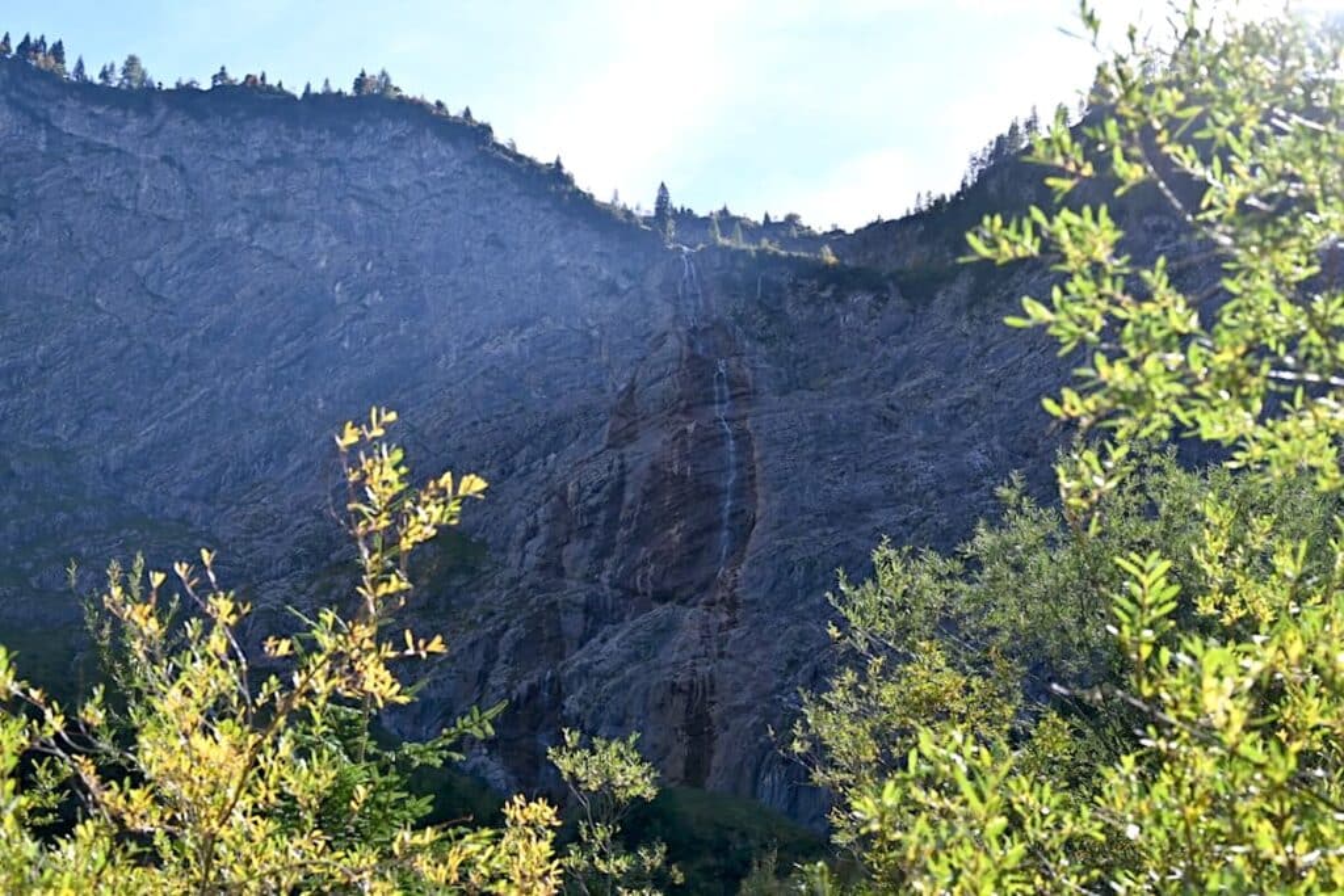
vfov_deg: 33.4
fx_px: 1493
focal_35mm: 40
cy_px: 448
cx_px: 672
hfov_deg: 48.5
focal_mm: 40
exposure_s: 1/250
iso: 100
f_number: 5.6
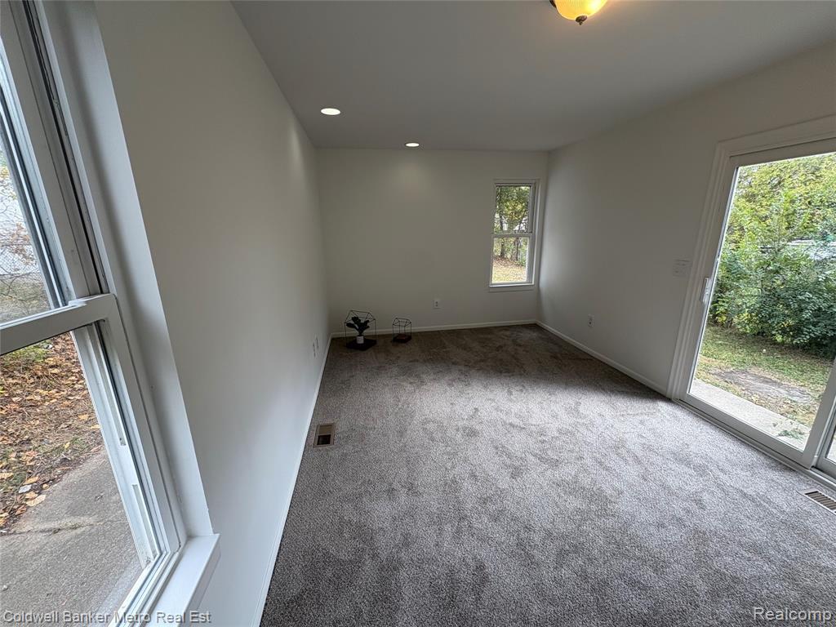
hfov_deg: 102.1
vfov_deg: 85.7
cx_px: 418
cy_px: 314
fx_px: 338
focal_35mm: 14
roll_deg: +1.6
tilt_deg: -12.5
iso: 64
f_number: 2.2
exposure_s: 1/99
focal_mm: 2.22
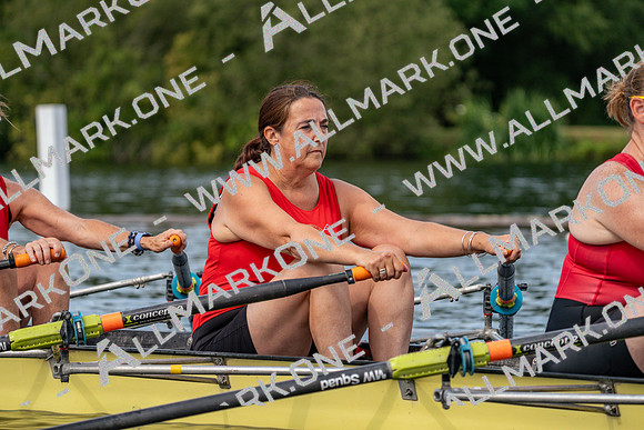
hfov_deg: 9.8
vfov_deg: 6.6
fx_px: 3739
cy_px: 215
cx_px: 322
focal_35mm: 209
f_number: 5.6
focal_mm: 209
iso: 400
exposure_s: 1/1600
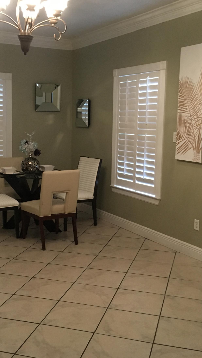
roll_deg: +0.0
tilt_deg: -6.6
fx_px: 409
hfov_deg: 27.7
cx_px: 83
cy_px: 178
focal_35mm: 43
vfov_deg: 47.4
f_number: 2.2
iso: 200
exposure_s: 1/24
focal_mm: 4.15
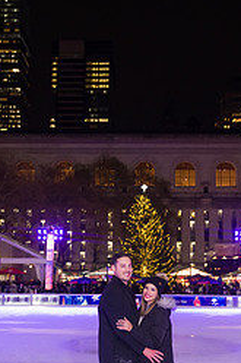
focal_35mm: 49
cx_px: 130
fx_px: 493
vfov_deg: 40.2
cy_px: 221
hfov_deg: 27.5
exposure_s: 1/125
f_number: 3.2
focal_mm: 27
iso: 2000
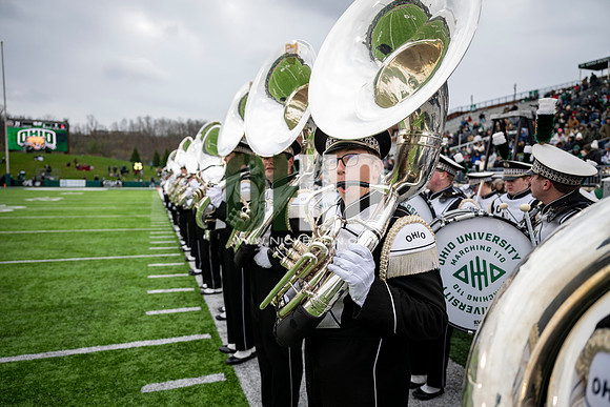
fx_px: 407
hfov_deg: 73.7
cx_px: 305
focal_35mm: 24
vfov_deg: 53.2
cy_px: 204
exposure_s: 1/500
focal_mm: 24
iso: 160
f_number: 2.8
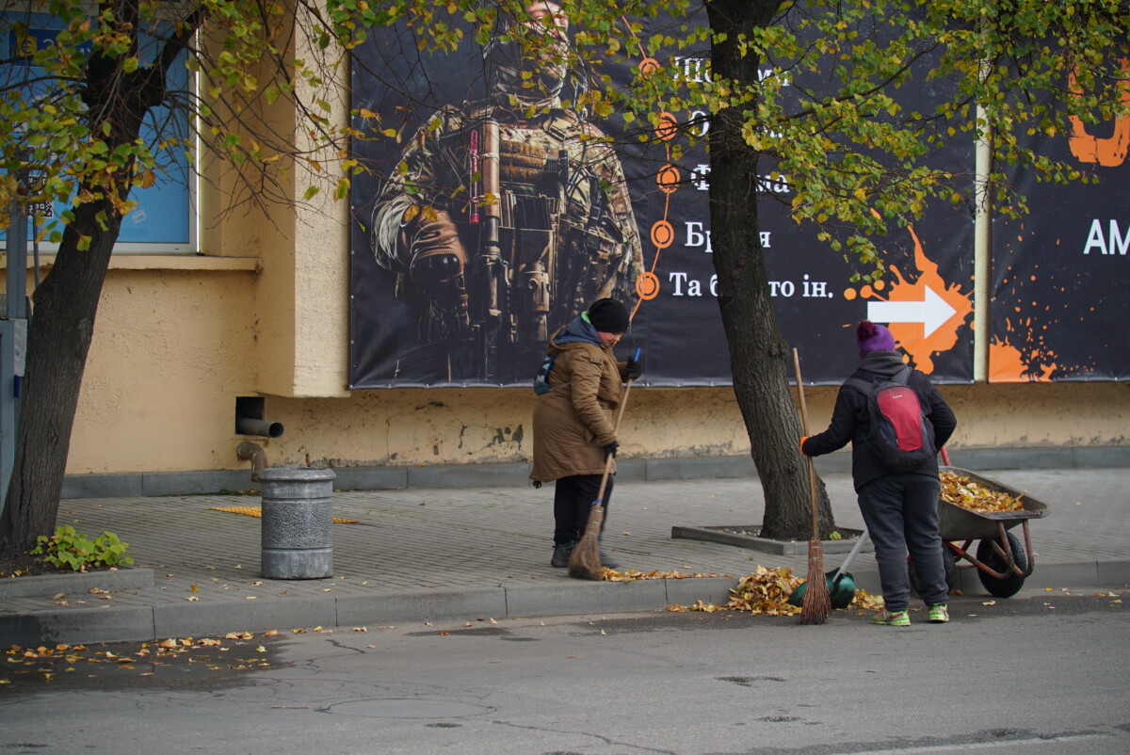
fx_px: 6282
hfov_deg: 10.3
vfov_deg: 6.9
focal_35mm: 200
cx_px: 565
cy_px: 378
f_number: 5.6
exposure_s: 1/50
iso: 100
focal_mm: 200
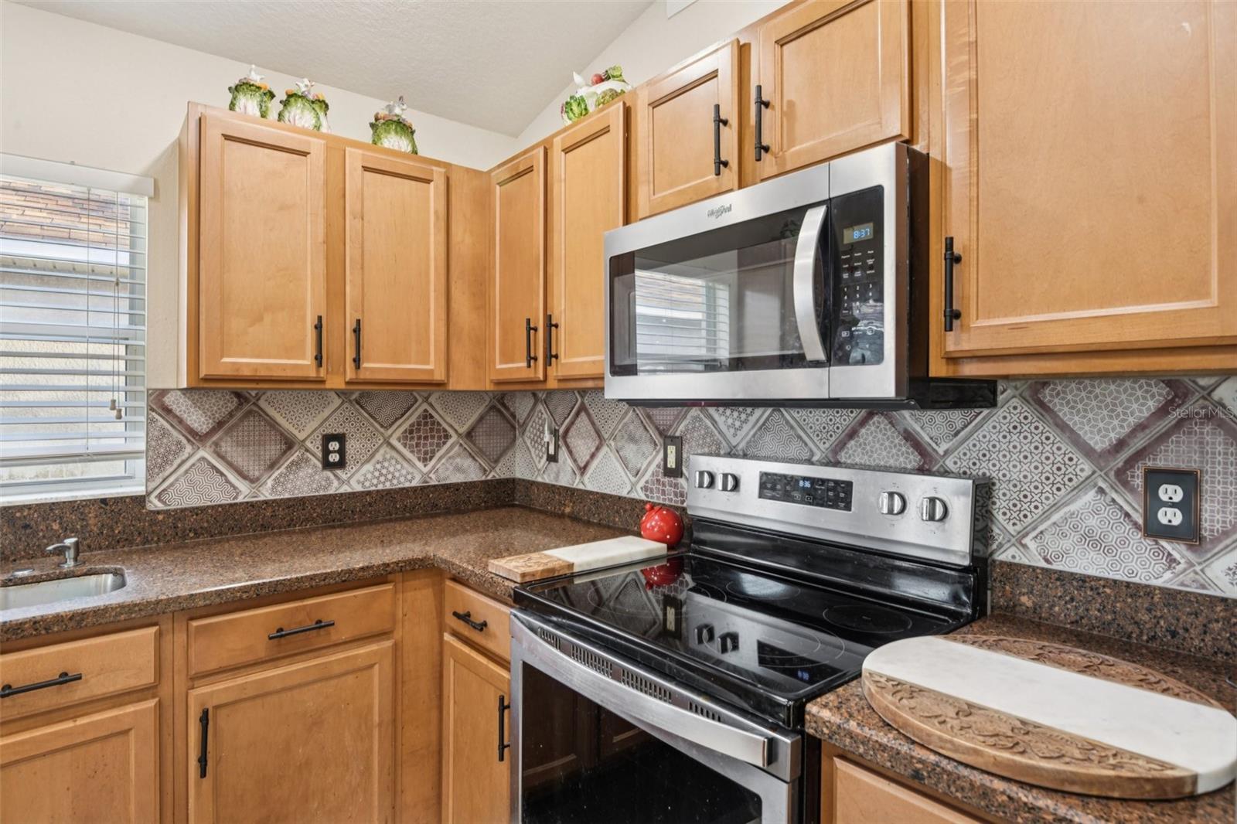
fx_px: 653
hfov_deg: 86.9
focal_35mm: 19
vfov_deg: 64.5
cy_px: 412
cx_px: 618
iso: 400
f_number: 8
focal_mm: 19
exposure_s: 1/5
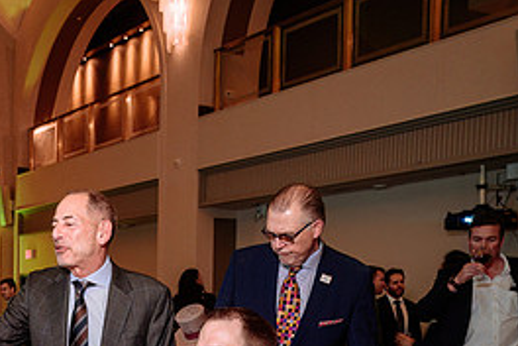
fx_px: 906
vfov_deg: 20.8
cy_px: 355
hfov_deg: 29.5
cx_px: -15
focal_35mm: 63
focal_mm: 27
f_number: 4
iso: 1000
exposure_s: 1/50
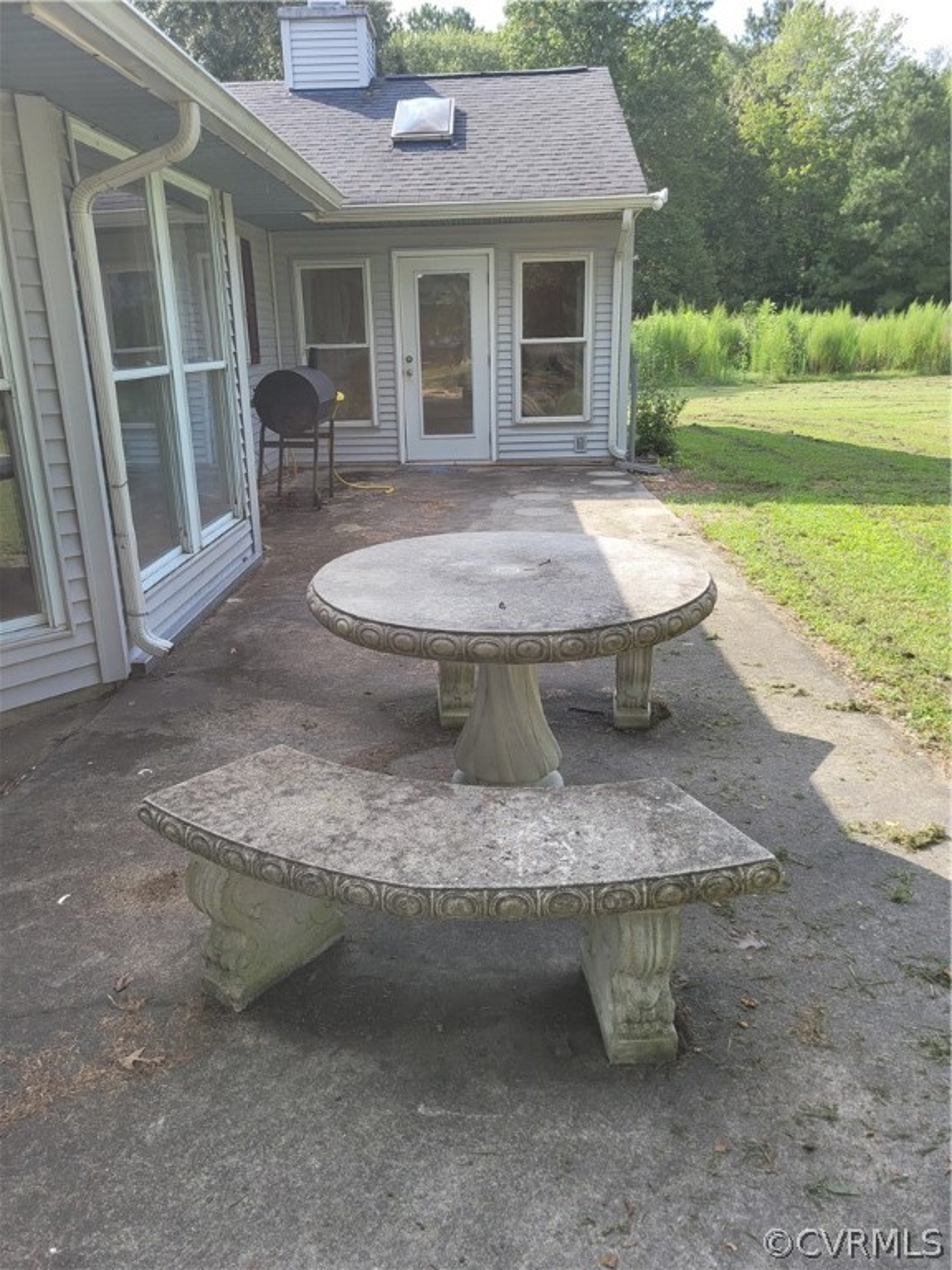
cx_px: 476
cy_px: 635
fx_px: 953
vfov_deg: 67.3
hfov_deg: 53.1
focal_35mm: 26
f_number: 1.8
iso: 40
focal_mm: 5.4
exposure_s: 1/775
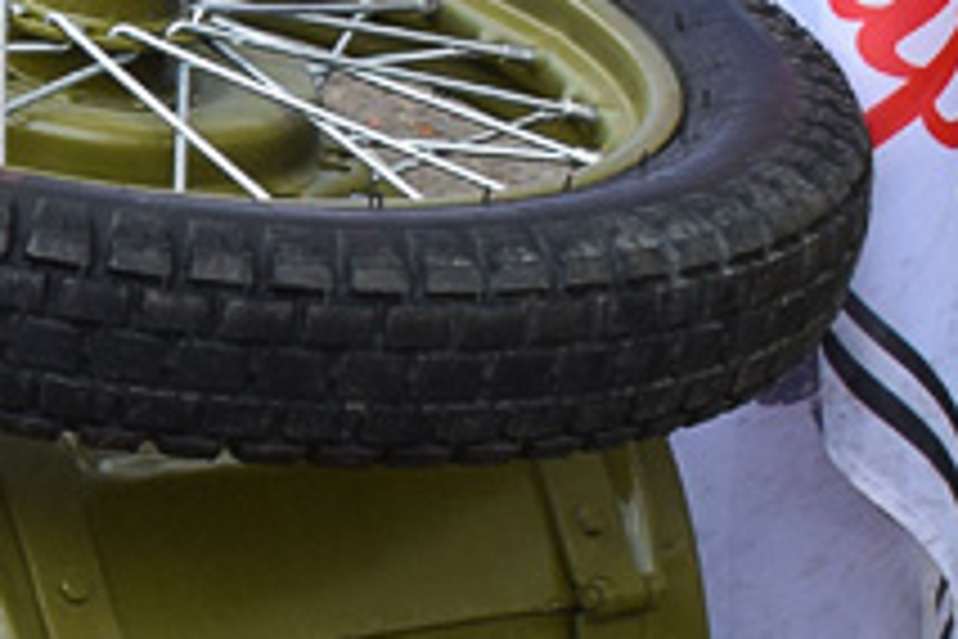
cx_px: -1196
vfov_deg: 5.1
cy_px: 356
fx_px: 7211
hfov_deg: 7.2
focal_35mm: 271
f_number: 7.1
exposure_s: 1/200
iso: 400
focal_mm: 32
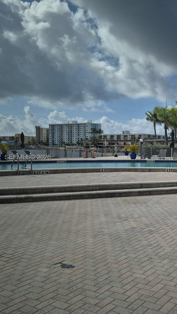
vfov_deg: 58.0
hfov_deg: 31.7
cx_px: 181
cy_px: 158
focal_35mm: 34
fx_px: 284
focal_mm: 5.4
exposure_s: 1/3000
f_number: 1.8
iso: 25
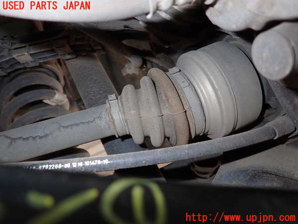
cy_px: 112
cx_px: 149
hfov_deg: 69.4
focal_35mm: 25
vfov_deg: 54.9
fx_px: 215
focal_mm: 4.5
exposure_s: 1/30
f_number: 5.6
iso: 200
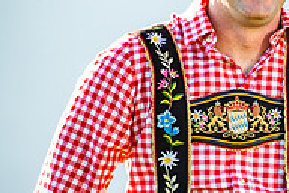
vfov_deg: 2.4
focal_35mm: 573
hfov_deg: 3.6
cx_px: 375
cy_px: 91
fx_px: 4600
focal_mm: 190
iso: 100
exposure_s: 1/320
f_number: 5.6
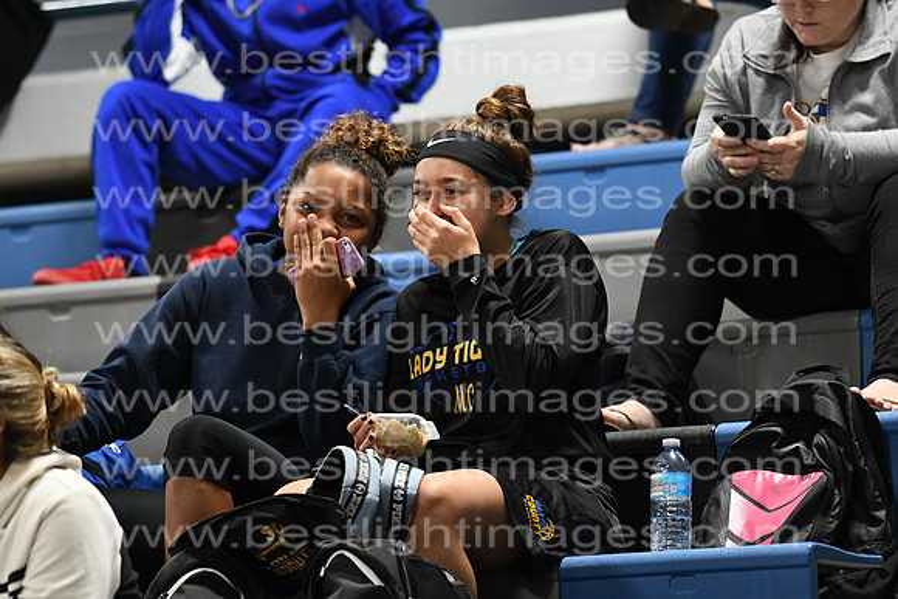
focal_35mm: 278
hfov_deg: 7.4
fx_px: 6923
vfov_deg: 5.0
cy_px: 300
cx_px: 449
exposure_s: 1/640
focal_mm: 185
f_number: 3.5
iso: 5000
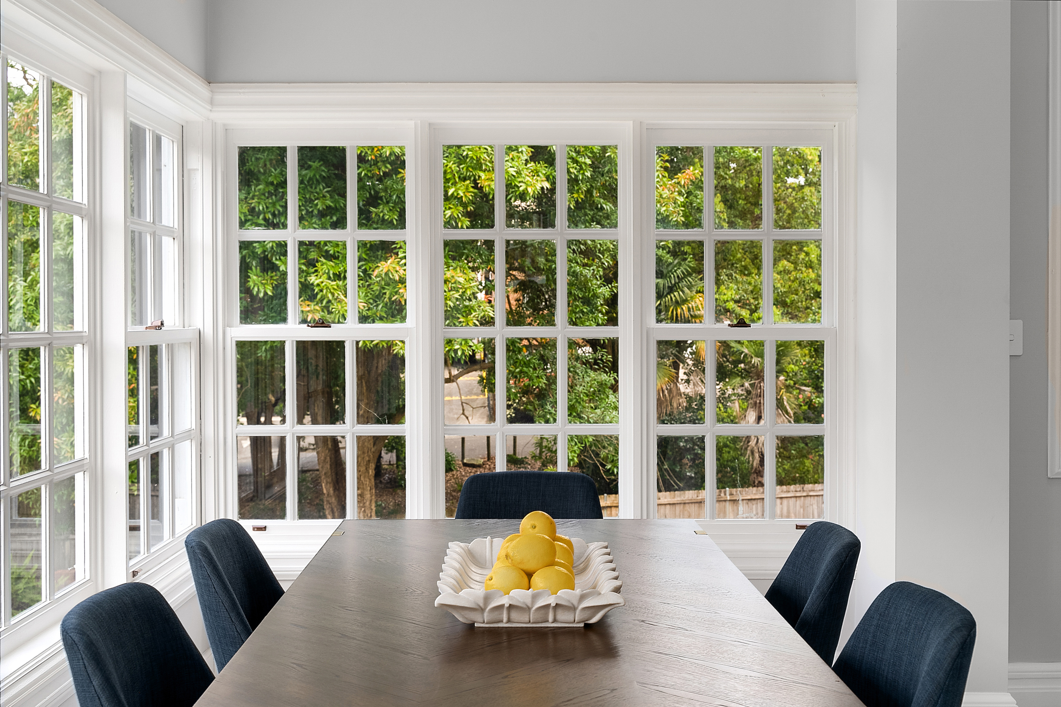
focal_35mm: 46
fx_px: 1356
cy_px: 354
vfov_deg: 29.2
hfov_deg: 42.7
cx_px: 530
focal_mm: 46
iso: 400
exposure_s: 1/80
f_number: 11
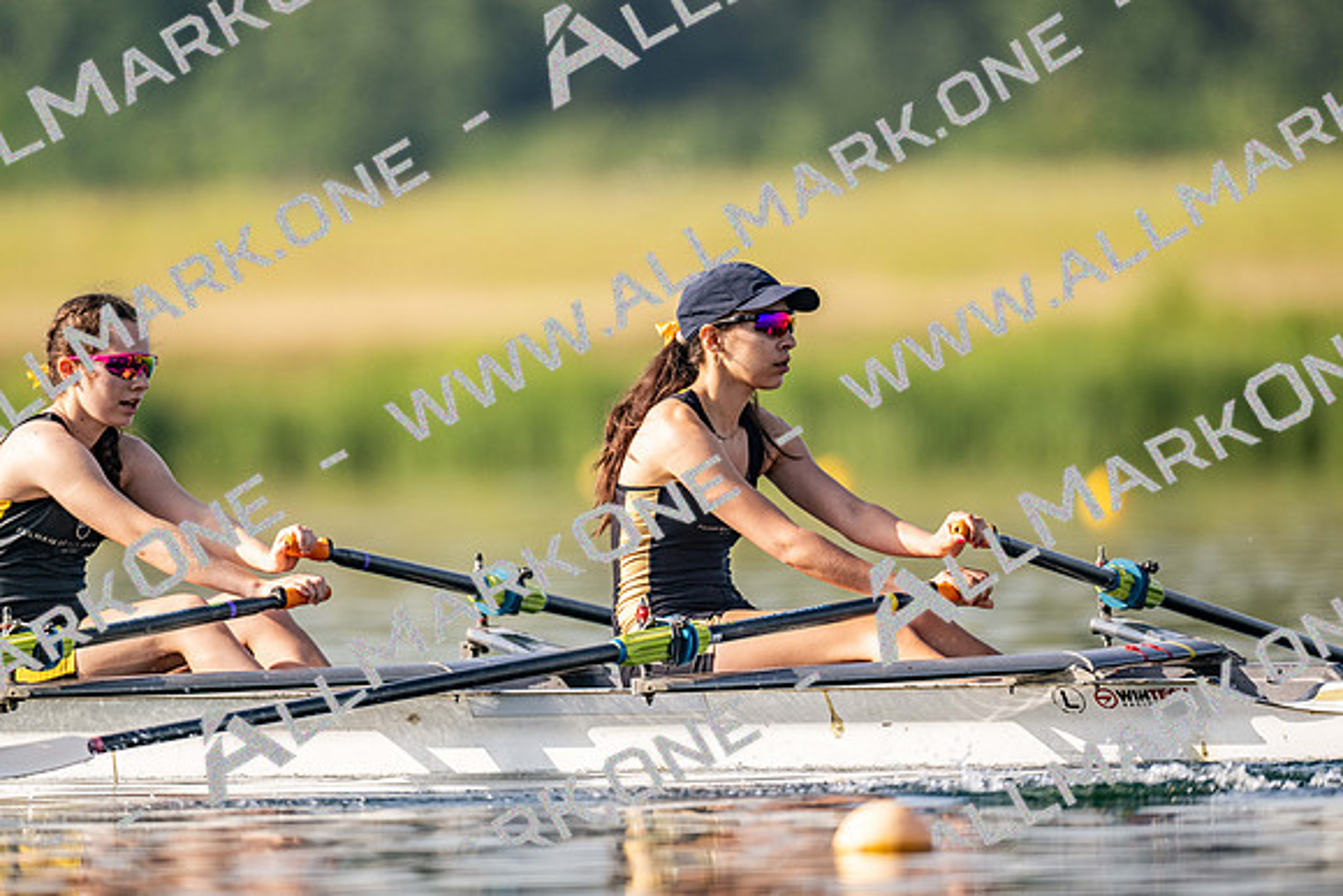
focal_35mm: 600
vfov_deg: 2.3
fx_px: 22388
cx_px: 672
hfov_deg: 3.4
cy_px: 448
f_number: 4
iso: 220
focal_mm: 600
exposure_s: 1/2500
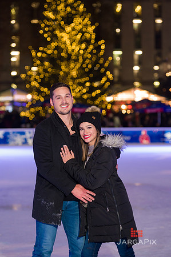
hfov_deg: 13.4
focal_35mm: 102
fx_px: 728
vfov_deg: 20.0
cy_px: 128
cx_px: 86
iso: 2000
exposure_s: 1/200
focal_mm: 102
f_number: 3.2
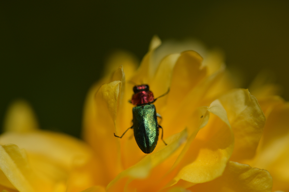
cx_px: 144
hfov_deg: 13.0
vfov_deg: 8.7
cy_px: 96
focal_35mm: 158
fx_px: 1263
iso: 100
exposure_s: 1/250
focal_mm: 105
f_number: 8
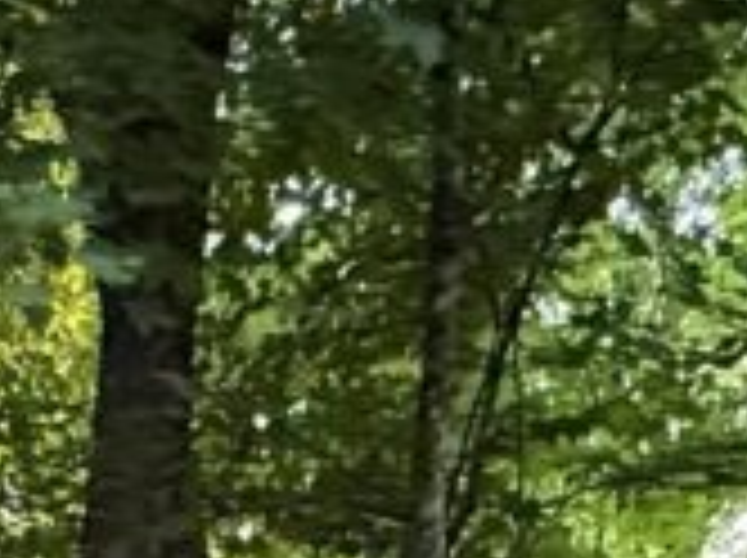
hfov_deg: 19.6
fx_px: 1939
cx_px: -299
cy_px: 1678
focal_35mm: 90
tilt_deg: -7.2
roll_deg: +0.1
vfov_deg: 10.9
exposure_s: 1/60
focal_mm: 2.22
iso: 1000
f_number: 2.2
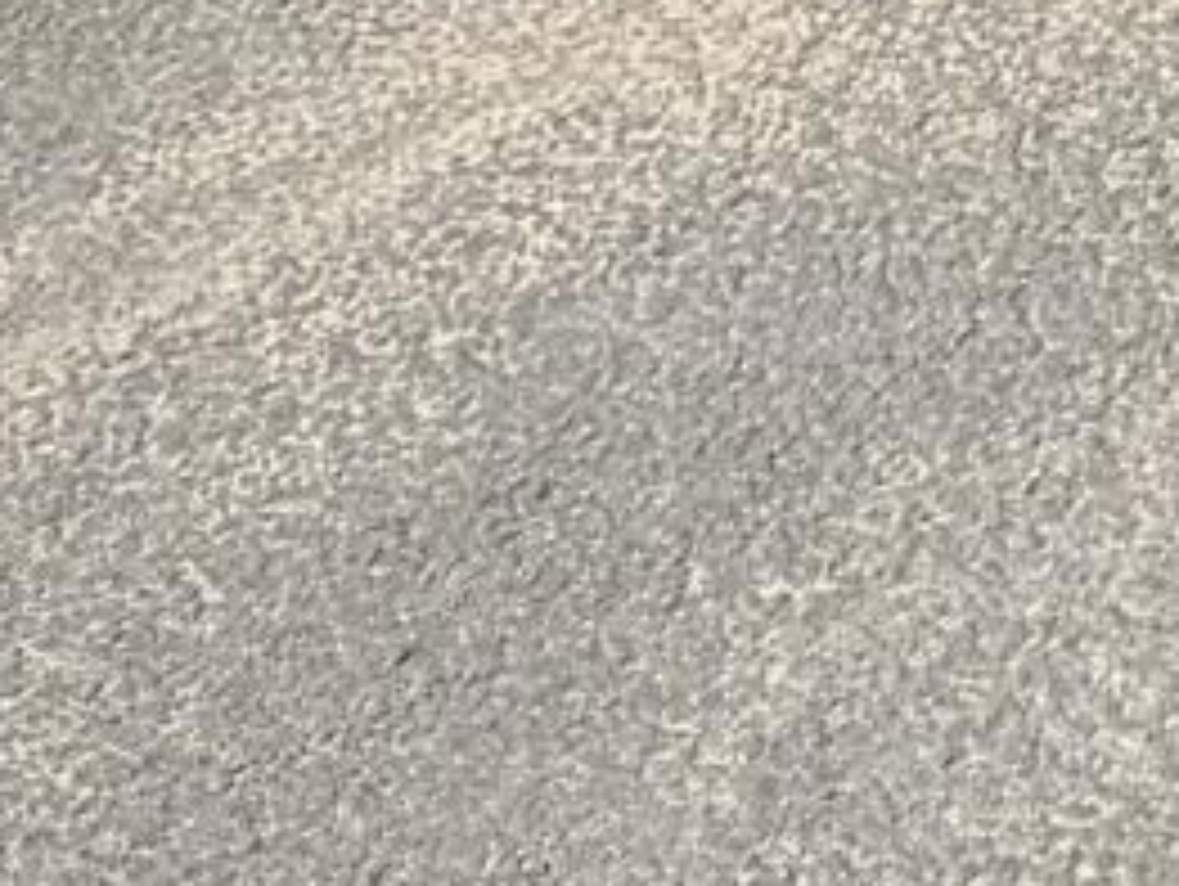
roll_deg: +0.0
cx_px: 2426
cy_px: -2231
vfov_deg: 6.9
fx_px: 6239
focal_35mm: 183
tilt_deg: -9.6
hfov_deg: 9.9
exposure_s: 1/1855
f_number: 1.78
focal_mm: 6.76
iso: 80
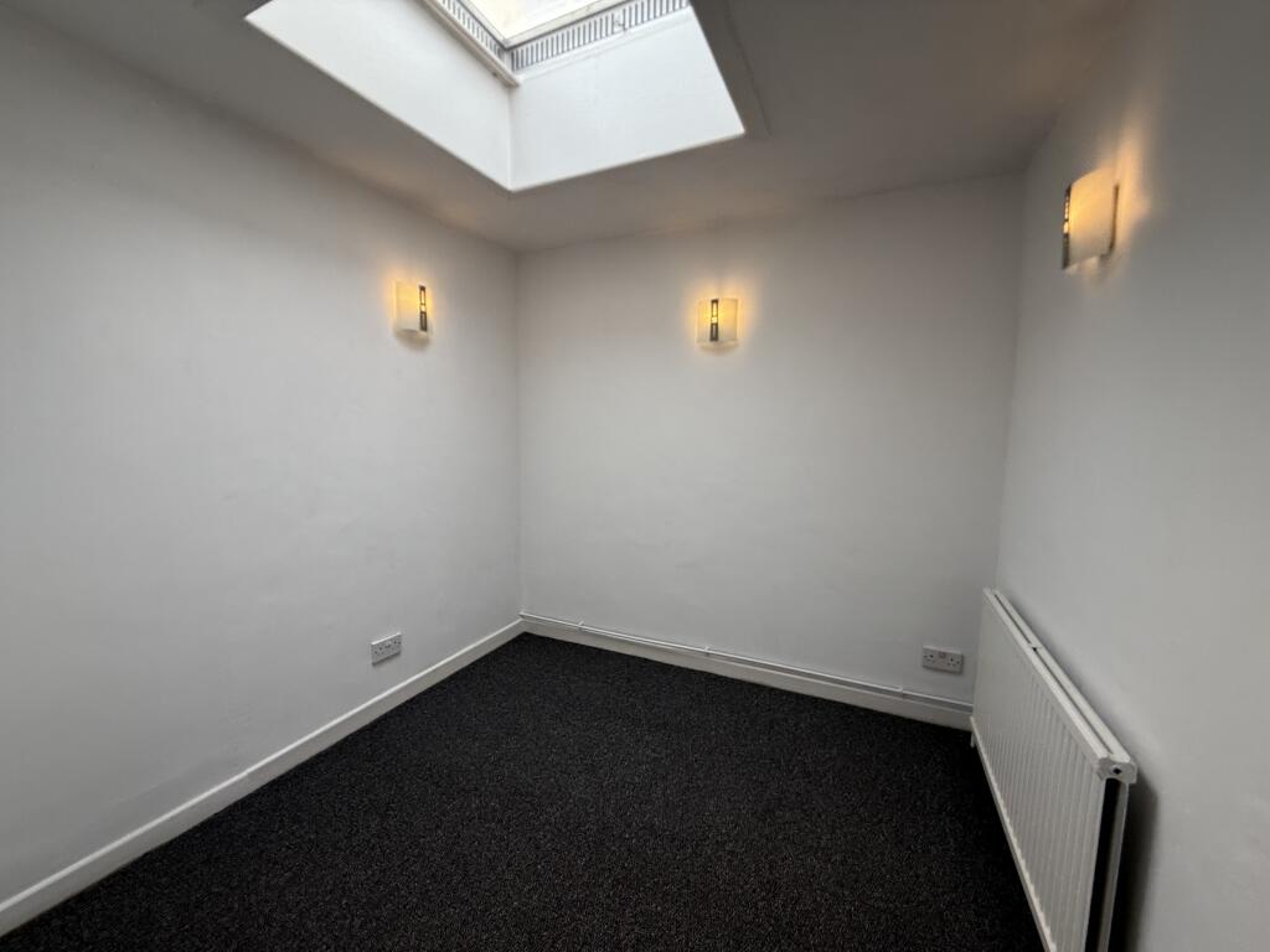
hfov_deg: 102.1
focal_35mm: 14
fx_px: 514
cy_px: 476
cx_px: 635
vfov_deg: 85.7
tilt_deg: -5.3
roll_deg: -0.7
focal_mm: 2.22
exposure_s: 1/132
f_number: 2.2
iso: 50
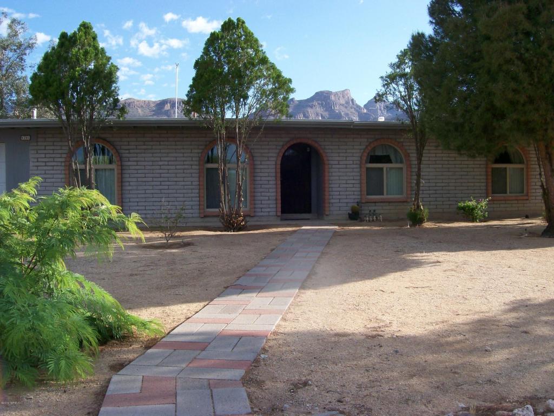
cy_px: 208
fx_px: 576
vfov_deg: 39.7
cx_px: 277
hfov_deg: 51.4
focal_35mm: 36
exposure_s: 1/331
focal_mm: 6
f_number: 4.8
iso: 80
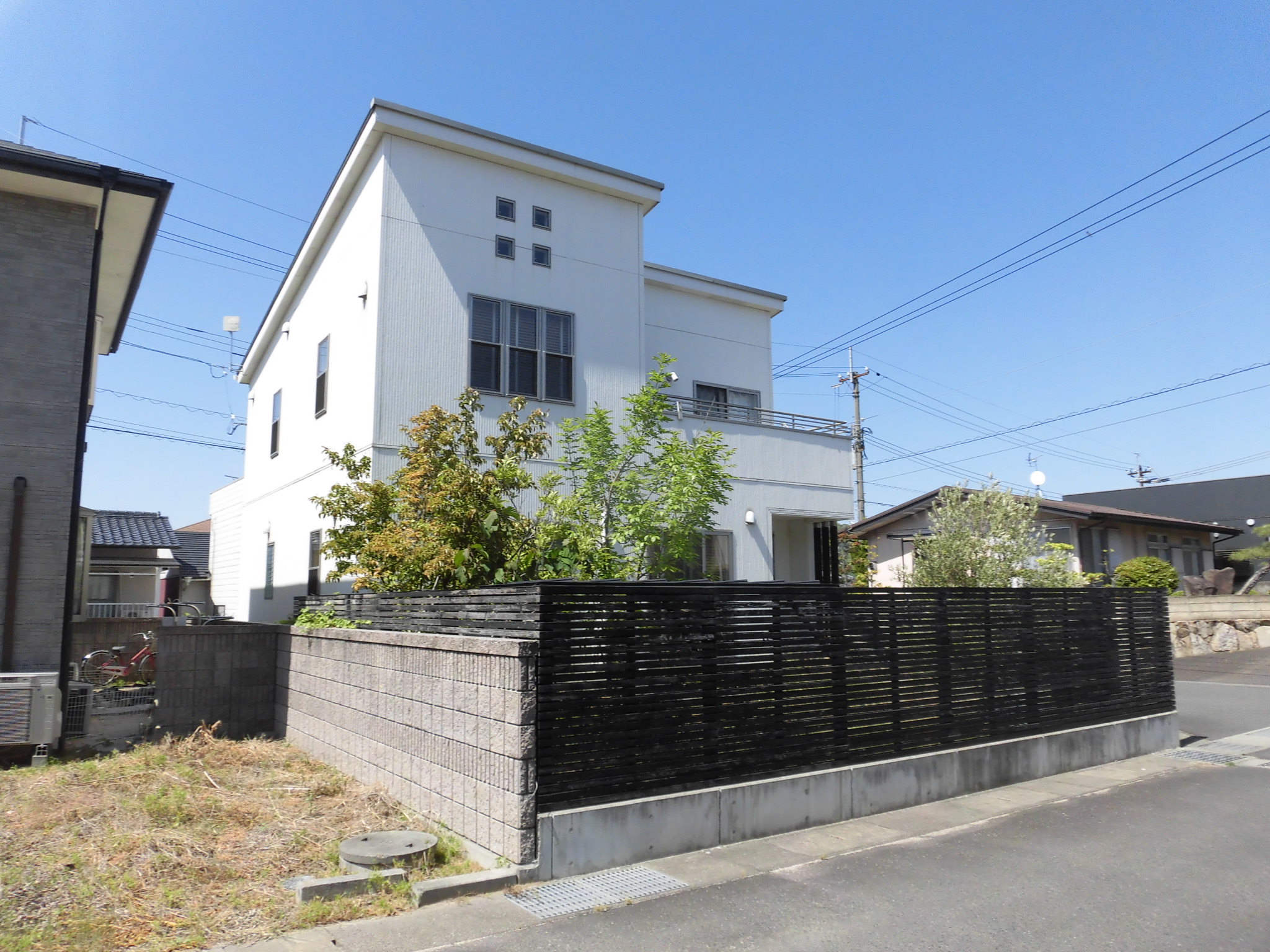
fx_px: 881
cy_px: 476
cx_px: 635
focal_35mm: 24
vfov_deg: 56.8
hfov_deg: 71.6
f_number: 7.8
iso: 100
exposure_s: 1/200
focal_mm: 4.3
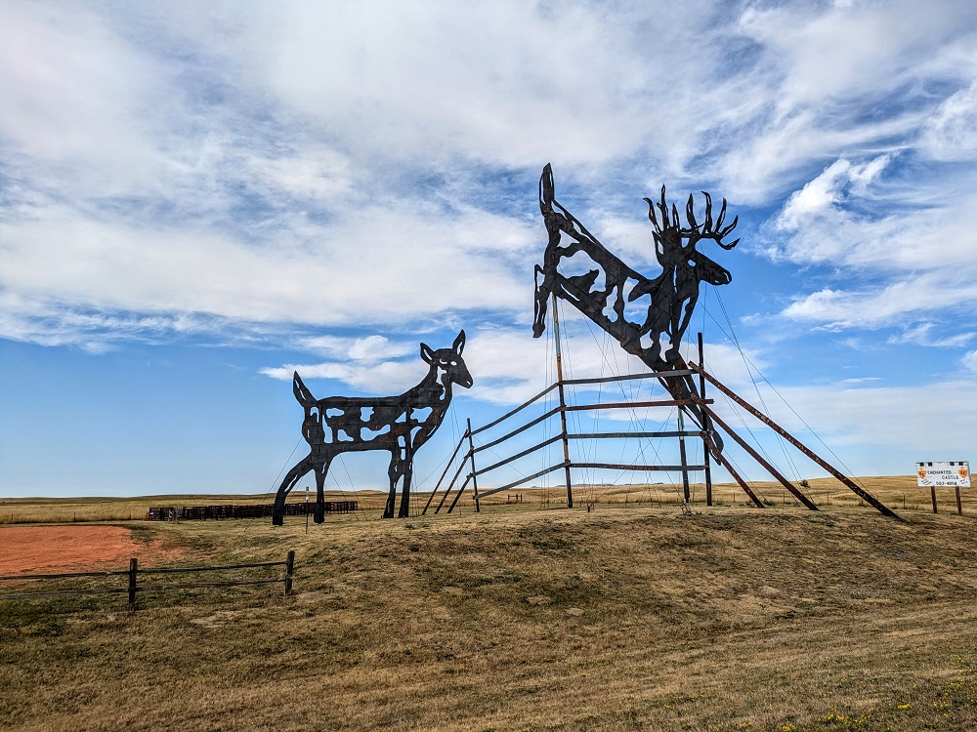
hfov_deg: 69.4
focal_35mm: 25
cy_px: 366
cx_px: 488
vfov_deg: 54.9
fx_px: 706
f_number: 1.89
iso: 66
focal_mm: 5.43
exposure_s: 1/2451
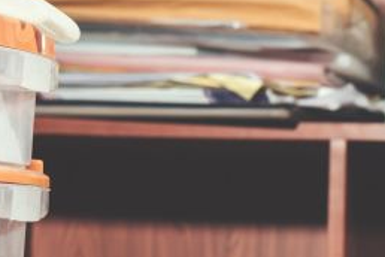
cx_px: 706
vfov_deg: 5.8
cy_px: 359
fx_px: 2492
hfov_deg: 8.5
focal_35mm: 233
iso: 100
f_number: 6.3
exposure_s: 1/200
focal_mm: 60
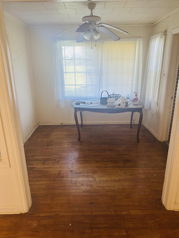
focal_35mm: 24
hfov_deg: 56.8
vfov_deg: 71.6
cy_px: 119
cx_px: 90
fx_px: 165
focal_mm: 6.86
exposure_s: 1/60
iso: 125
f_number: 1.78
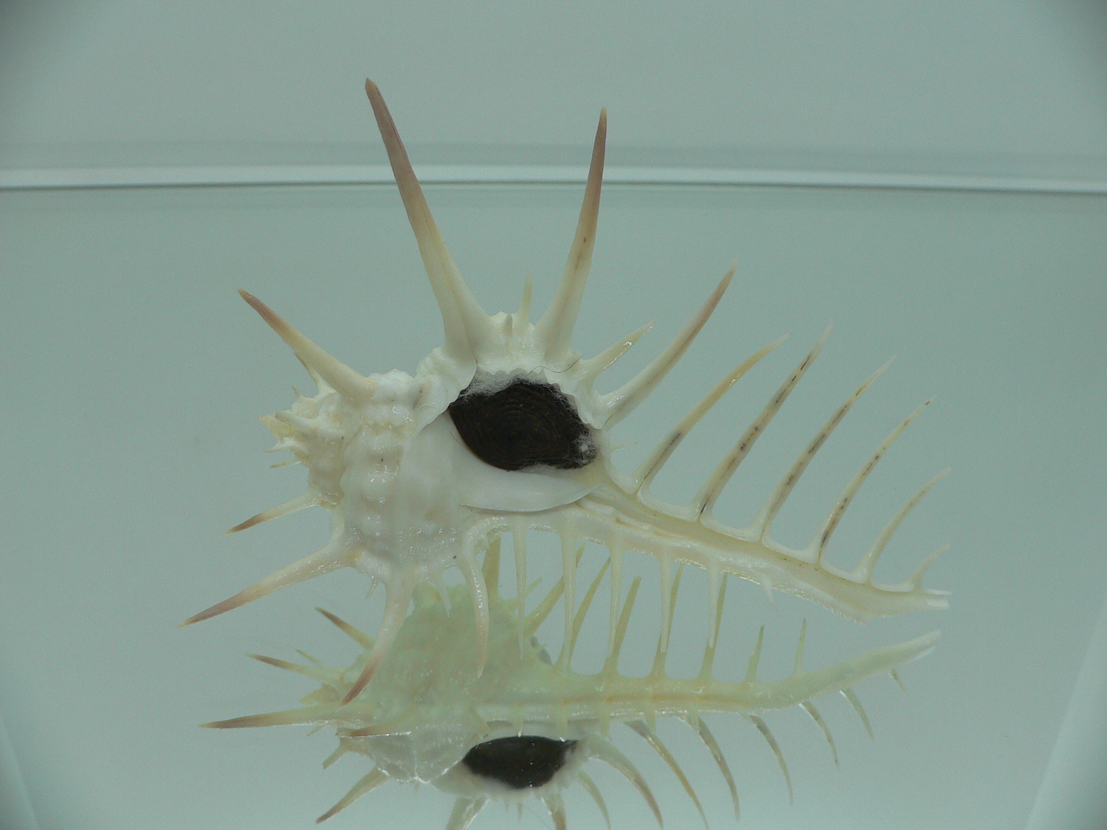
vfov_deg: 40.7
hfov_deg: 52.6
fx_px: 1119
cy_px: 415
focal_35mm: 35
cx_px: 554
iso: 80
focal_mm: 4.6
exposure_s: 1/60
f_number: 2.8
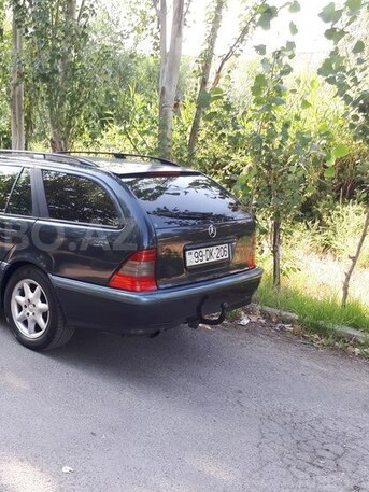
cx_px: 27
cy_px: 234
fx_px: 554
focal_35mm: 39
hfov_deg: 34.5
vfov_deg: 47.8
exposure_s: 1/105
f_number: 1.9
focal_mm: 3.6
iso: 40
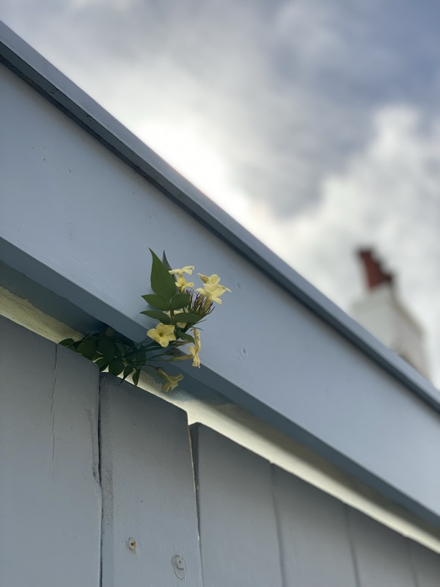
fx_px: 881
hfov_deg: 28.0
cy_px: 294
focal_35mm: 52
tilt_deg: +36.5
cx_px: 220
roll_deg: +2.4
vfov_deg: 36.8
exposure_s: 1/1996
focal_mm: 6
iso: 20
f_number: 2
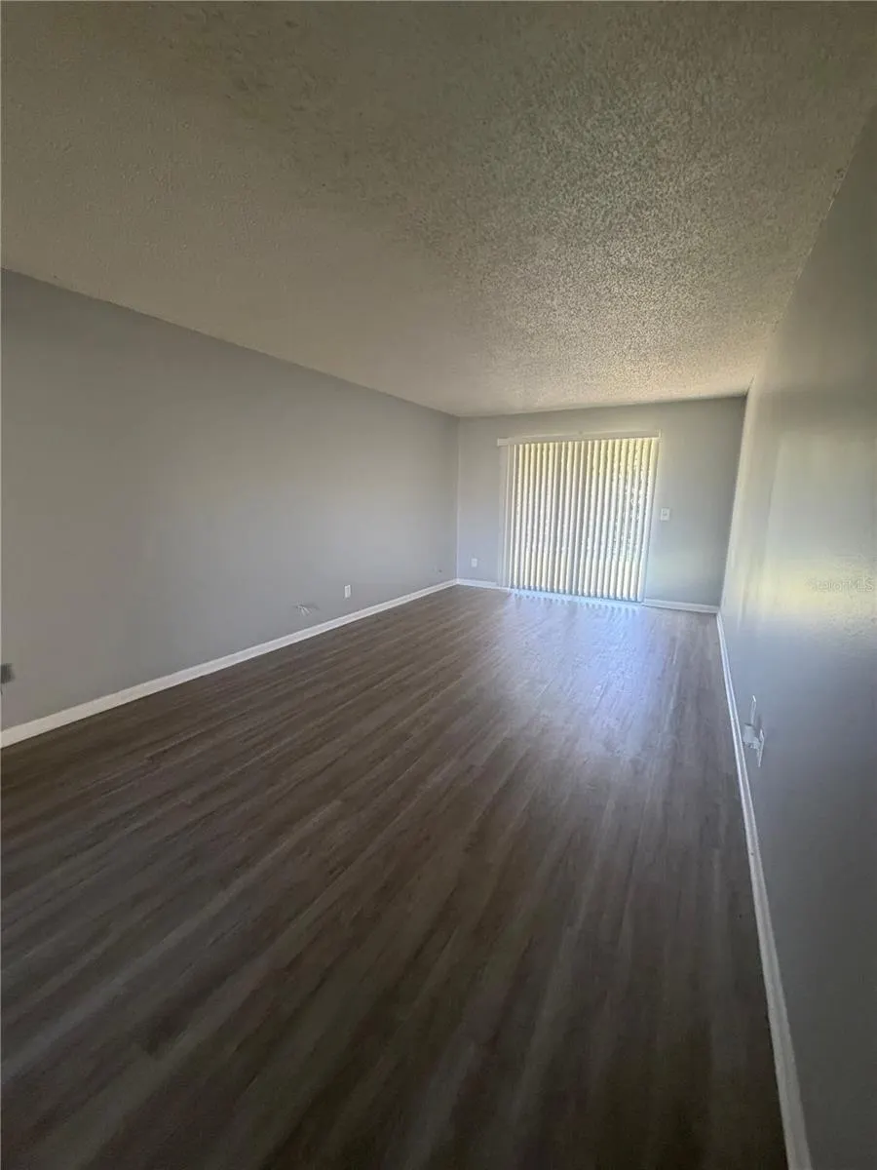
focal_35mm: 14
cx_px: 438
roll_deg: -0.3
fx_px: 473
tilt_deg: -11.2
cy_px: 585
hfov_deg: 85.7
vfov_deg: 102.1
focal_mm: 2.22
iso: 320
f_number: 2.2
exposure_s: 1/60
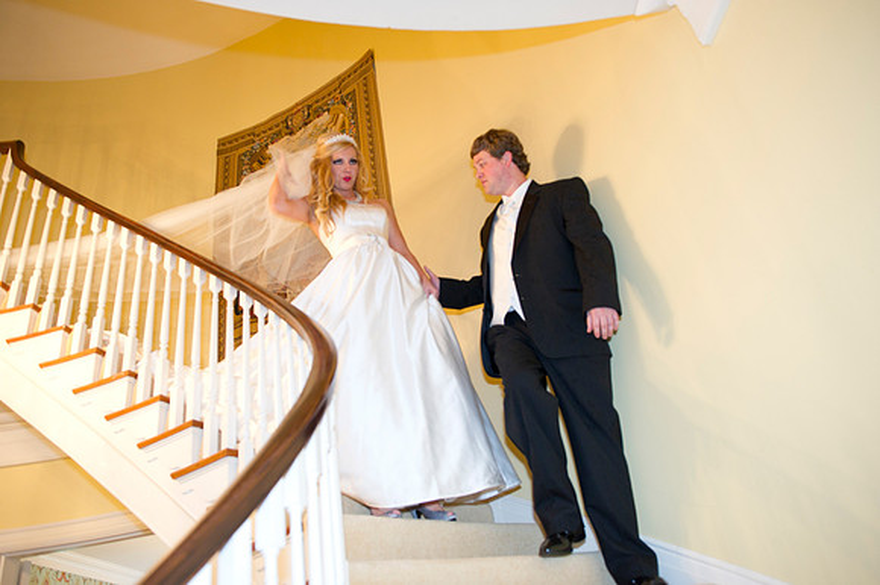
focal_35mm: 28
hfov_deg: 65.5
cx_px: 440
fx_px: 684
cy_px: 292
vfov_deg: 46.4
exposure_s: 1/60
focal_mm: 28
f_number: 3.5
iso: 1250
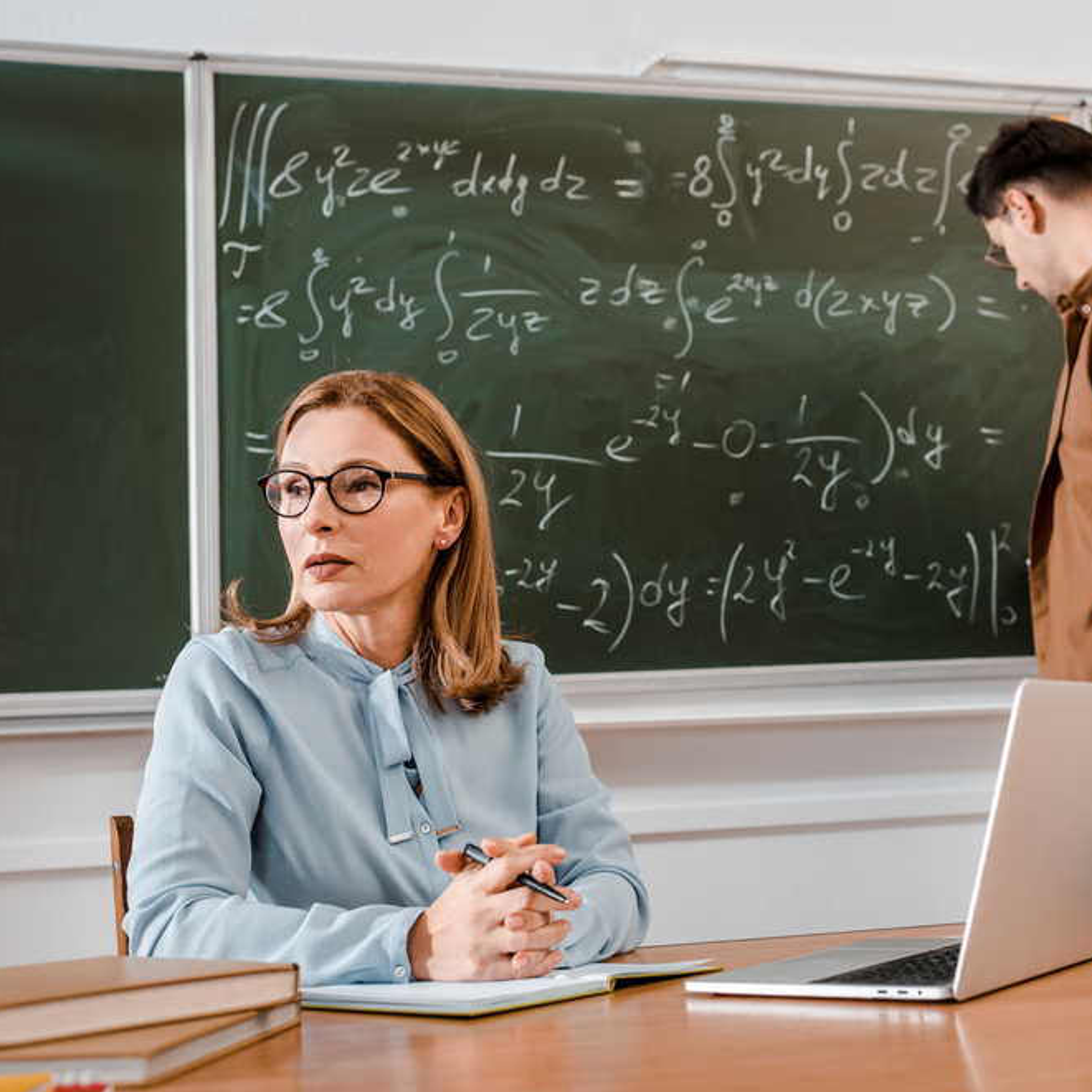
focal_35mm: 45
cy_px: 549
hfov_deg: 37.3
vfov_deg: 37.6
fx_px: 1606
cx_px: 686
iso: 125
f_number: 3.5
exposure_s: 1/200
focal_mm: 35
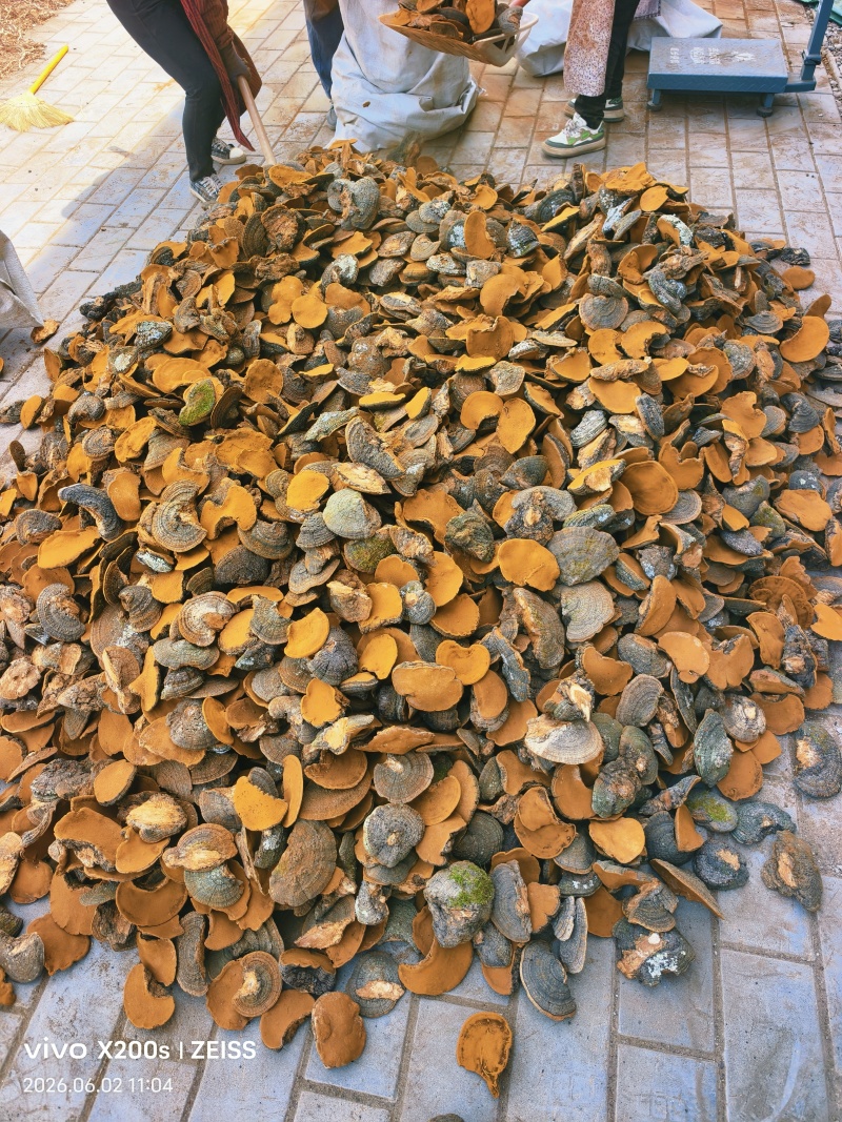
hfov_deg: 58.9
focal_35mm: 23
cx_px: 421
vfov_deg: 73.9
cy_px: 561
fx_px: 746
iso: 96
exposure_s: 1/607
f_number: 1.57
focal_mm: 5.6
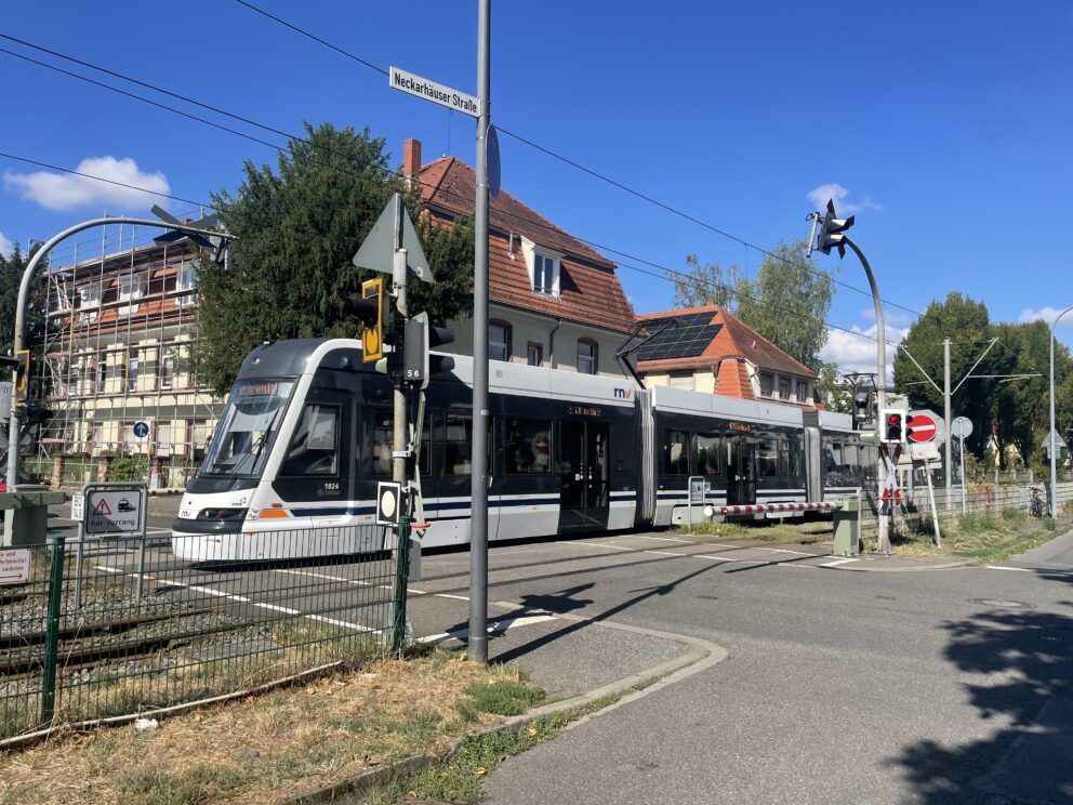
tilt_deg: +4.0
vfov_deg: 53.1
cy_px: 402
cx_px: 536
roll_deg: +1.0
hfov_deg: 67.3
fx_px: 806
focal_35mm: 26
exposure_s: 1/3401
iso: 32
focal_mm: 4.2
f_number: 1.6
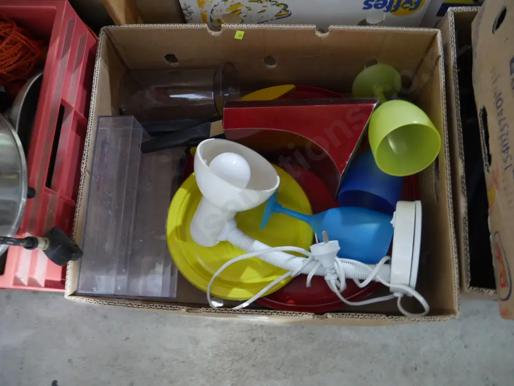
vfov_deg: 46.8
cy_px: 193
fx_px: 445
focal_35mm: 30
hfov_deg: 60.0
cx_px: 257
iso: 3200
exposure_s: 1/25
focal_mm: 15
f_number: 3.6
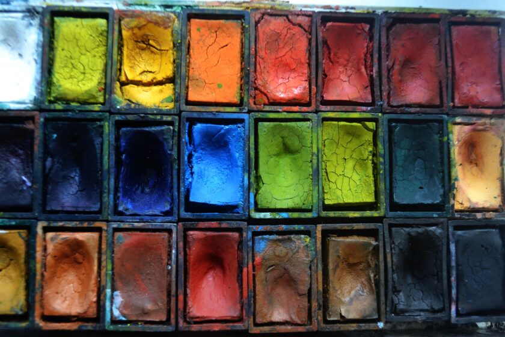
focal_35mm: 39
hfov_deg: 49.6
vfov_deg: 34.2
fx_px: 547
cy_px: 168
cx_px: 252
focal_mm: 26
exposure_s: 1/80
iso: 400
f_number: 4.2
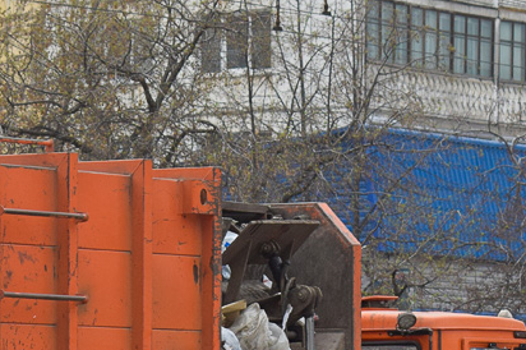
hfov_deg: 8.5
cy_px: 390
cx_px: 8
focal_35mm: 240
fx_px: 3510
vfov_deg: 5.7
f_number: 7.1
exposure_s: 1/800
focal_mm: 55
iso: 400
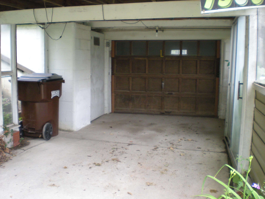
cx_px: 132
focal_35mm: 38
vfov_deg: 37.7
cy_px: 100
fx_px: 291
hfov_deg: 49.0
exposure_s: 1/61.3
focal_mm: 6.3
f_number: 3.1
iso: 177
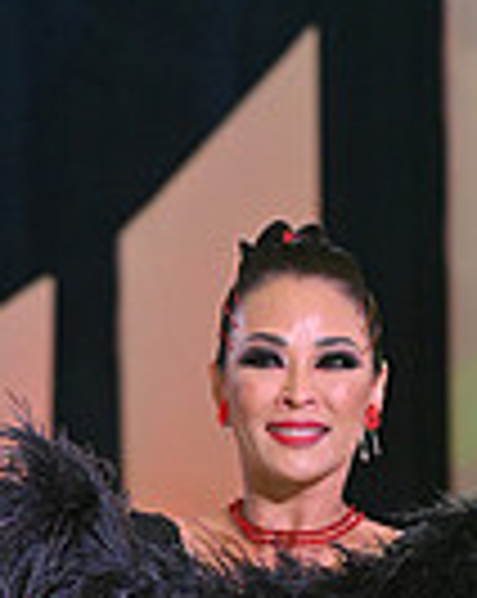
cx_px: 106
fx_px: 8136
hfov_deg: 3.4
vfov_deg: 4.2
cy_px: 1138
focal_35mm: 460
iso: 3200
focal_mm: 112
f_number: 5
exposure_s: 1/400
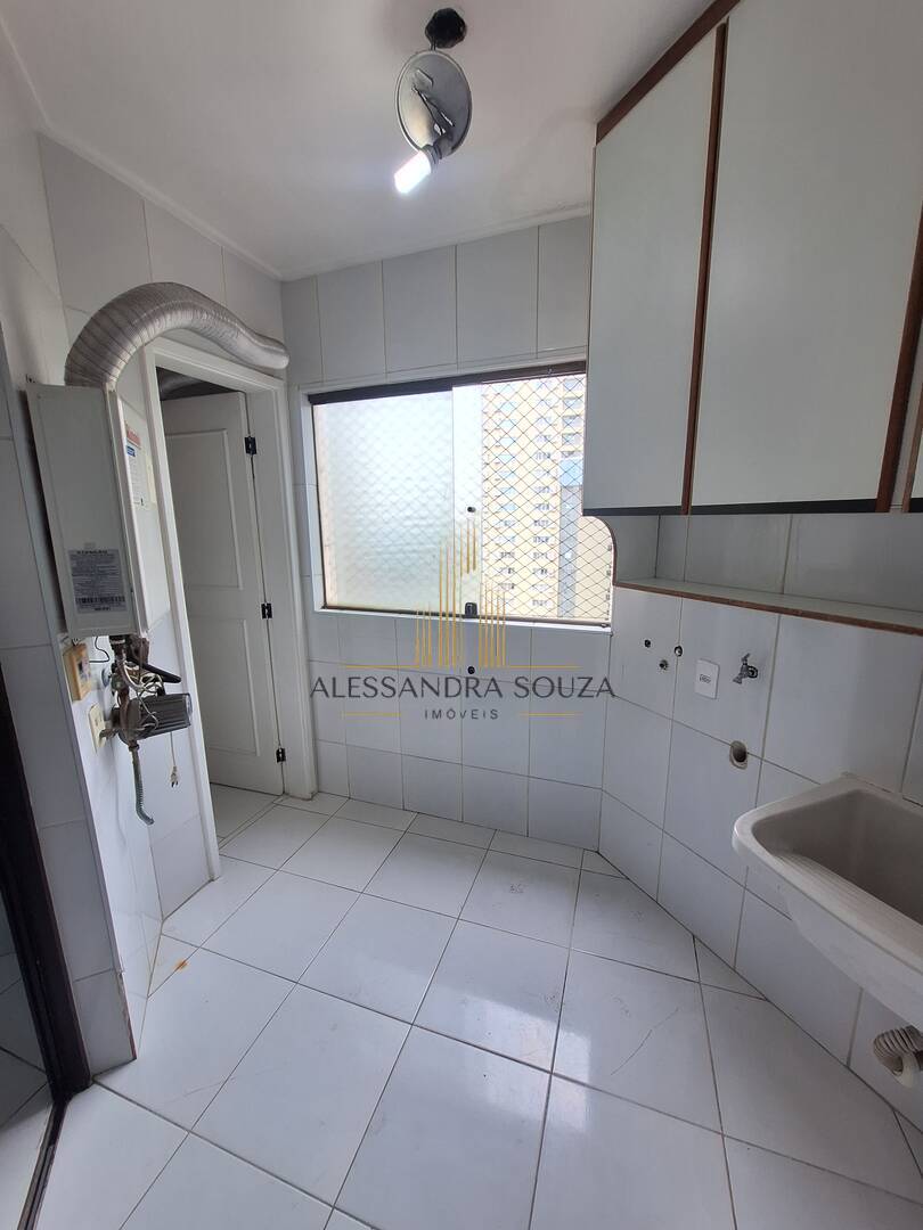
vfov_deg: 106.2
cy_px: 615
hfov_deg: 89.9
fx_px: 462
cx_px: 462
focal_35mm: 13
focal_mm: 1.74
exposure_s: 1/120
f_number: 2.2
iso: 50
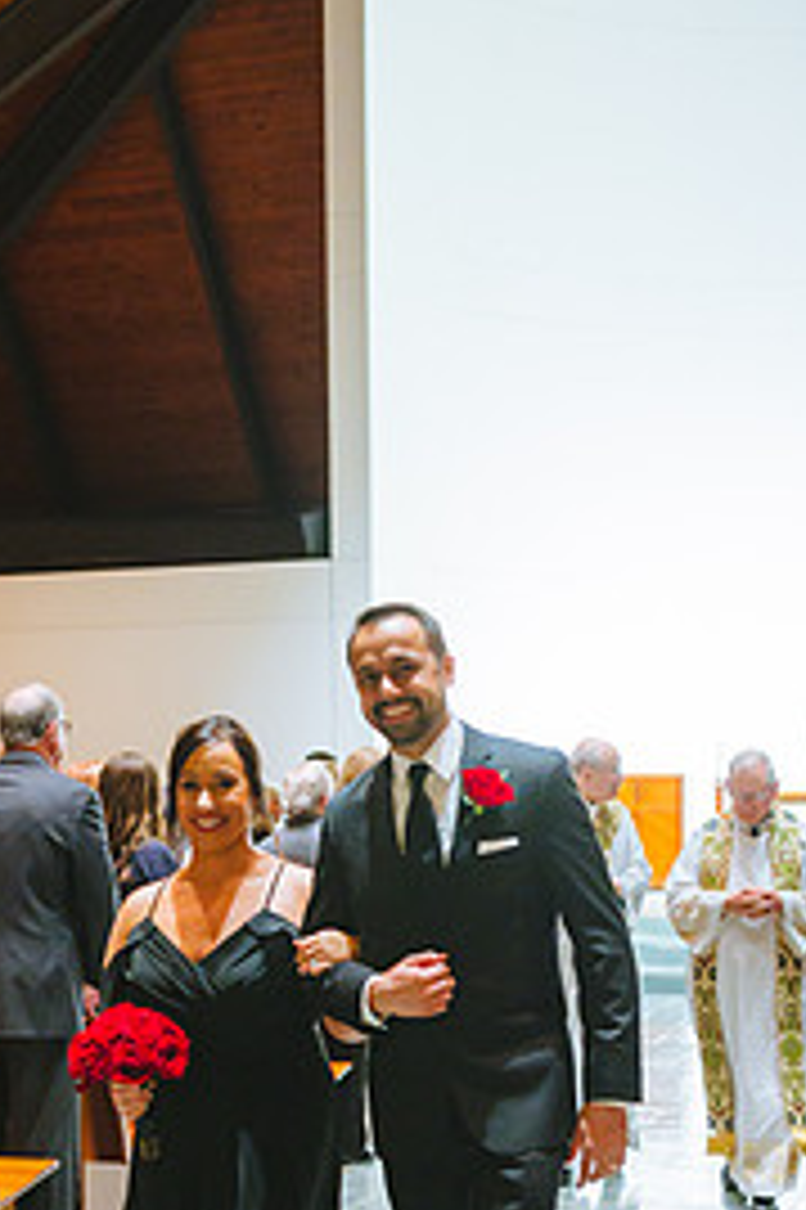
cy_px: 927
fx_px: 2253
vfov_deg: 29.6
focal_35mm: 67
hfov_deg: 20.2
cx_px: 277
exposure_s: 1/125
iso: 2500
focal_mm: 40
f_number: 2.8
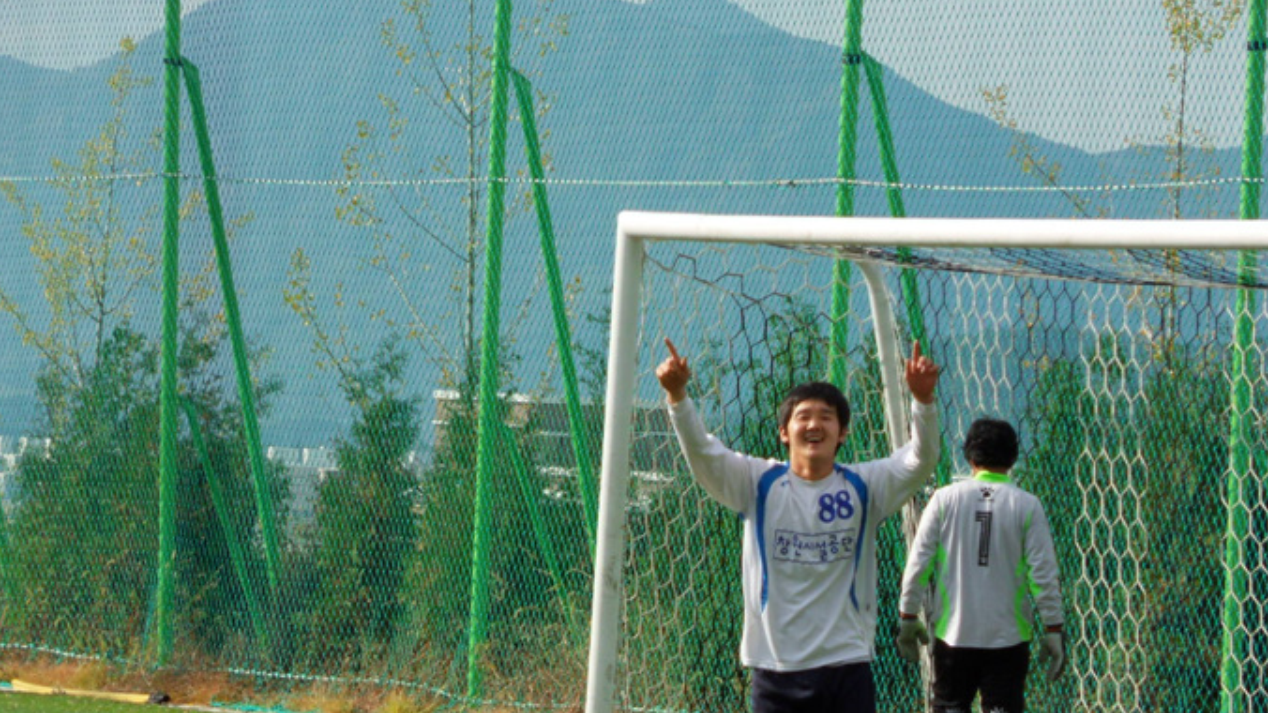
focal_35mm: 330
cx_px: 669
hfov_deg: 6.5
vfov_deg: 3.7
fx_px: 11094
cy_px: 548
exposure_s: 1/350
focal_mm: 42
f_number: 5.8
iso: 80
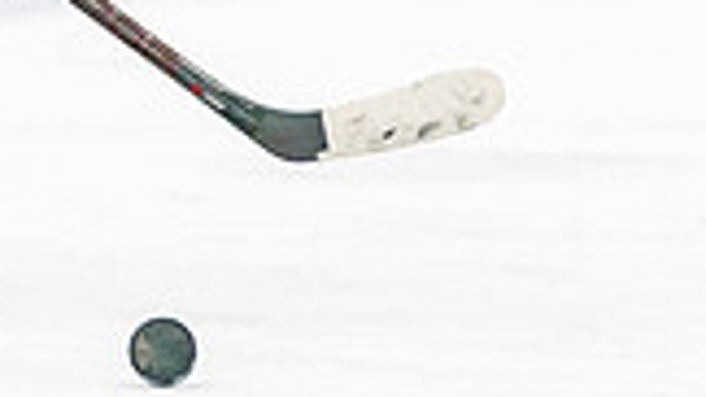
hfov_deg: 2.3
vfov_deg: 1.3
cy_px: -404
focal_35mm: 918
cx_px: -440
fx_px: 17180
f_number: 2.8
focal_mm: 154
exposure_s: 1/1250
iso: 3200
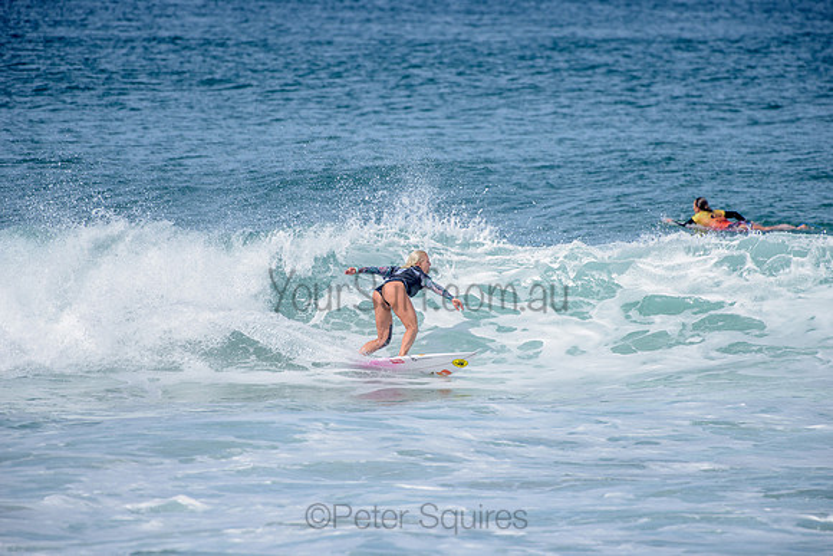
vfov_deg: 2.8
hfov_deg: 4.1
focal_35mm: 500
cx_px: 416
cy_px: 278
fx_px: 11572
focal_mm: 500
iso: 250
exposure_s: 1/2500
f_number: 6.3
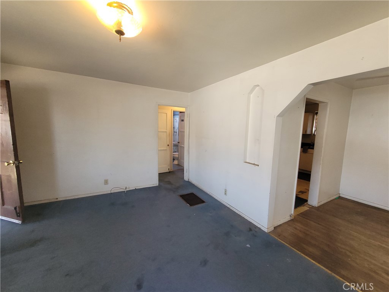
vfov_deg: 89.9
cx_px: 194
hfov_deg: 106.2
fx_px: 146
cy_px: 146
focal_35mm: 13
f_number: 2.2
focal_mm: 2.2
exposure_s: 1/60
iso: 160
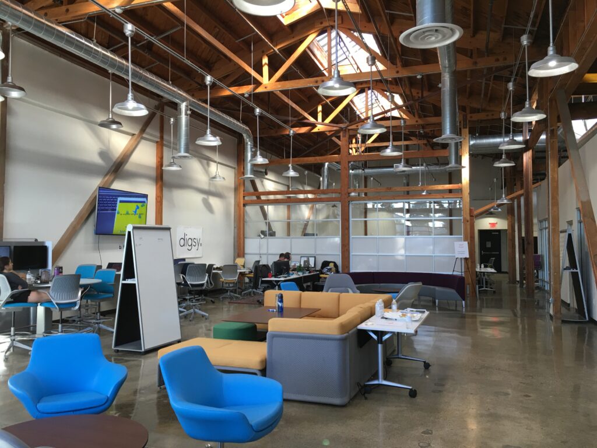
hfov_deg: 61.7
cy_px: 224
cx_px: 298
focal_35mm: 29
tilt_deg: +2.6
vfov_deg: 48.2
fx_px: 500
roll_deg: +0.4
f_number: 2.2
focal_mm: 4.15
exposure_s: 1/30
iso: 25
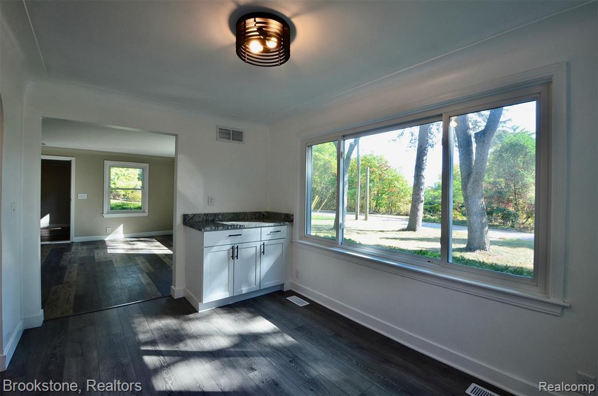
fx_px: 249
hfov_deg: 100.5
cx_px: 299
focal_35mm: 15
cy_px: 198
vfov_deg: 77.1
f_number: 9
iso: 400
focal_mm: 10
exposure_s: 1/30
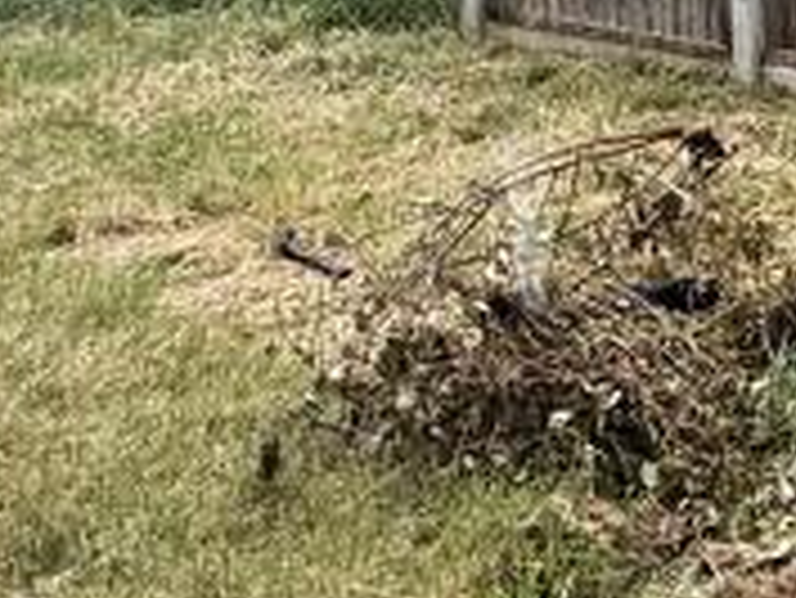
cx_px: 1525
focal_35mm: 81
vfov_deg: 16.9
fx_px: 1864
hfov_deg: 17.9
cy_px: -225
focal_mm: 2.22
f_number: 2.2
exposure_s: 1/316
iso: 50
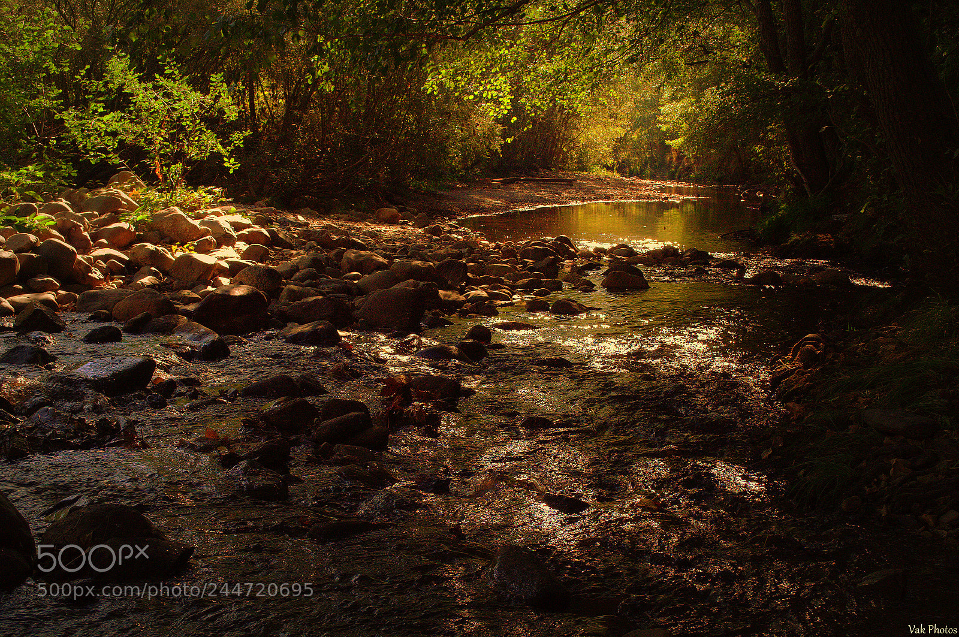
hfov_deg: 43.6
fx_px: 1197
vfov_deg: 29.8
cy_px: 318
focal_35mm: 45
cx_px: 480
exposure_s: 1/100
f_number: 9
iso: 400
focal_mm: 30
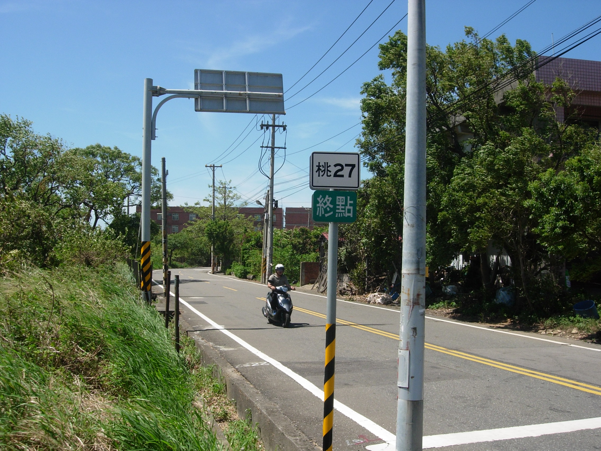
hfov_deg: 49.0
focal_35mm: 38
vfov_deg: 37.7
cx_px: 300
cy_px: 226
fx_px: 660
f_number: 4.8
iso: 79
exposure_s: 1/745
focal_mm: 7.8
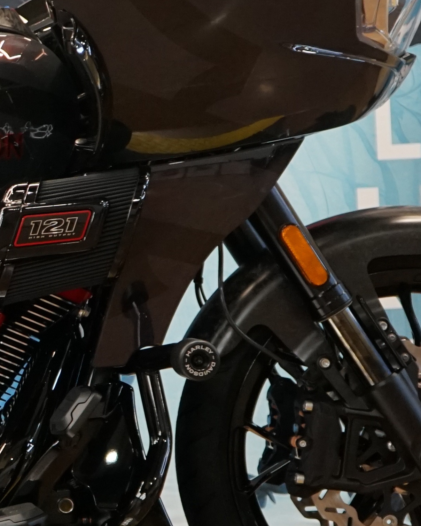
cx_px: -252
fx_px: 1916
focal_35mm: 123
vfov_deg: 15.6
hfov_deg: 11.9
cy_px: 298
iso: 1600
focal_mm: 33
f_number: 4
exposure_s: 1/160
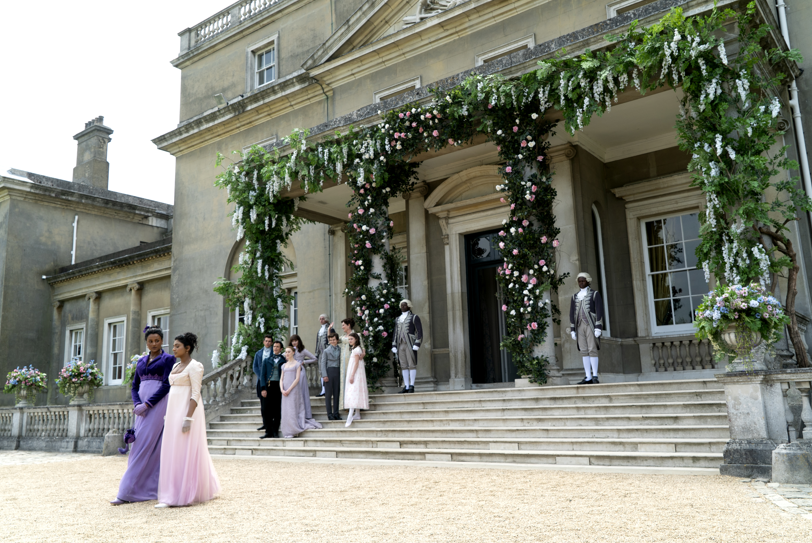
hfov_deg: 61.9
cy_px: 263
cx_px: 415
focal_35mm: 30
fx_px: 677
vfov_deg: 43.7
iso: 200
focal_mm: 29
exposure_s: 1/400
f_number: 6.3
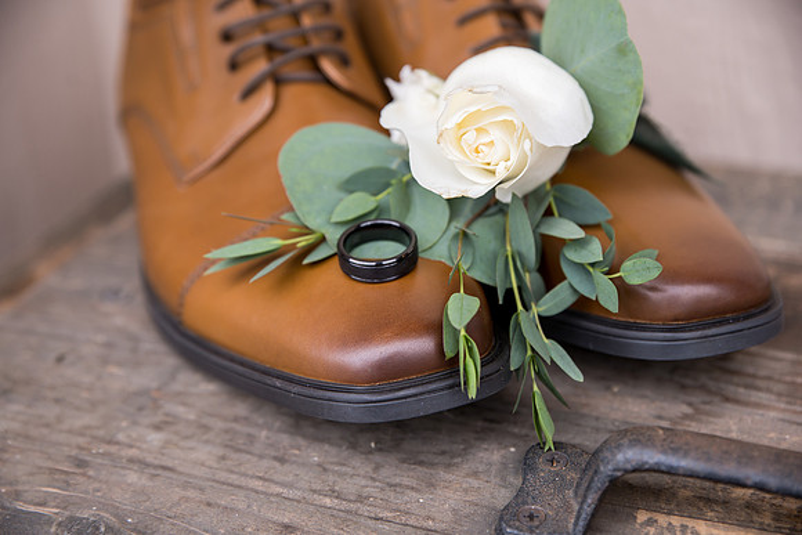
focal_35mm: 65
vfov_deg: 20.9
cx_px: 401
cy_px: 268
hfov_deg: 31.0
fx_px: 1448
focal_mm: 65
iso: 160
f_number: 3.5
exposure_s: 1/250
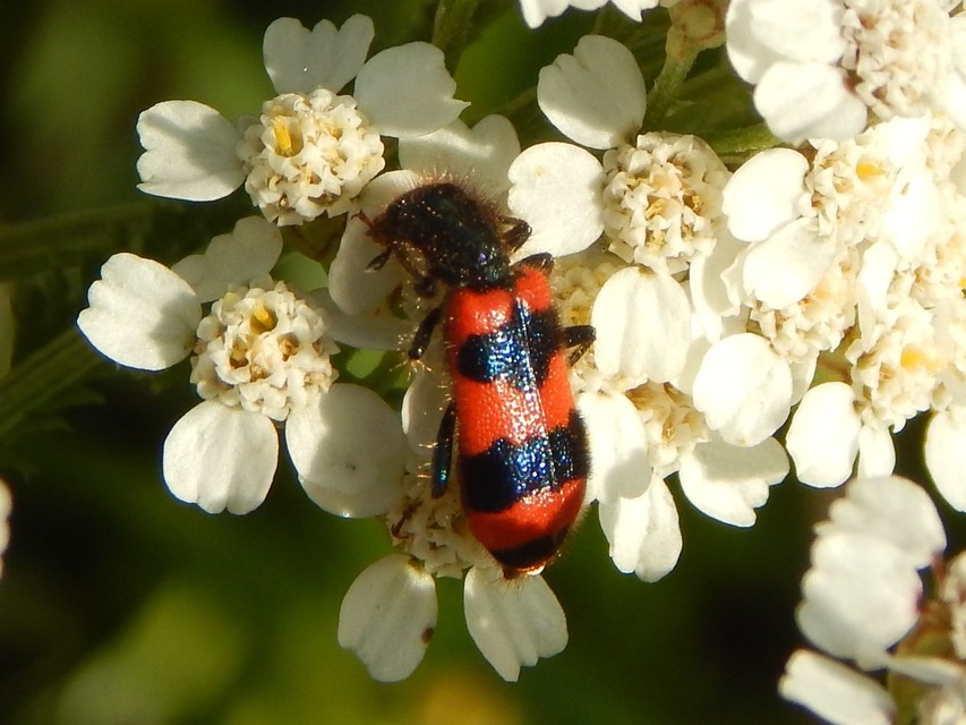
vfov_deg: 14.2
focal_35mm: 104
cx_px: 483
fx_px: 2903
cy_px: 362
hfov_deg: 18.9
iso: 125
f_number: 4.5
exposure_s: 1/800
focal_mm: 18.7
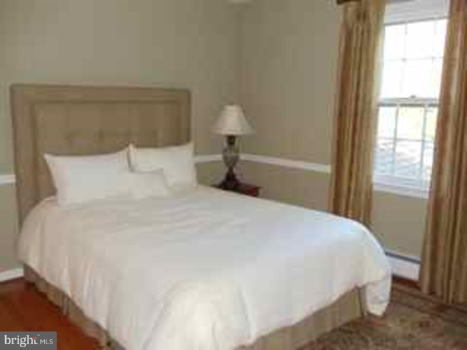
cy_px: 175
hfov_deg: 42.9
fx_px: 594
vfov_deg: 32.9
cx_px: 234
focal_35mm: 44
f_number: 3.5
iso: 200
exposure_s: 1/8
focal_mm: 6
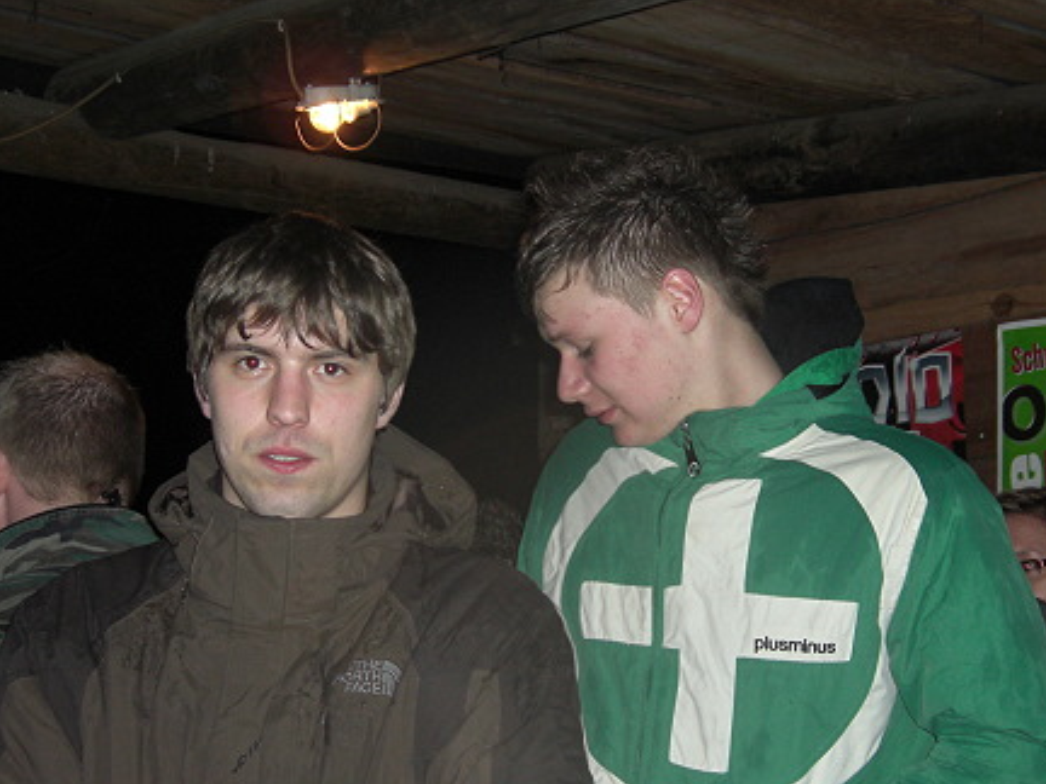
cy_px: 433
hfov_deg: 34.3
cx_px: 573
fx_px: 1692
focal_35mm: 56
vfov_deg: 26.1
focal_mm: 7.9
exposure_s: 1/60
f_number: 2.8
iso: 200
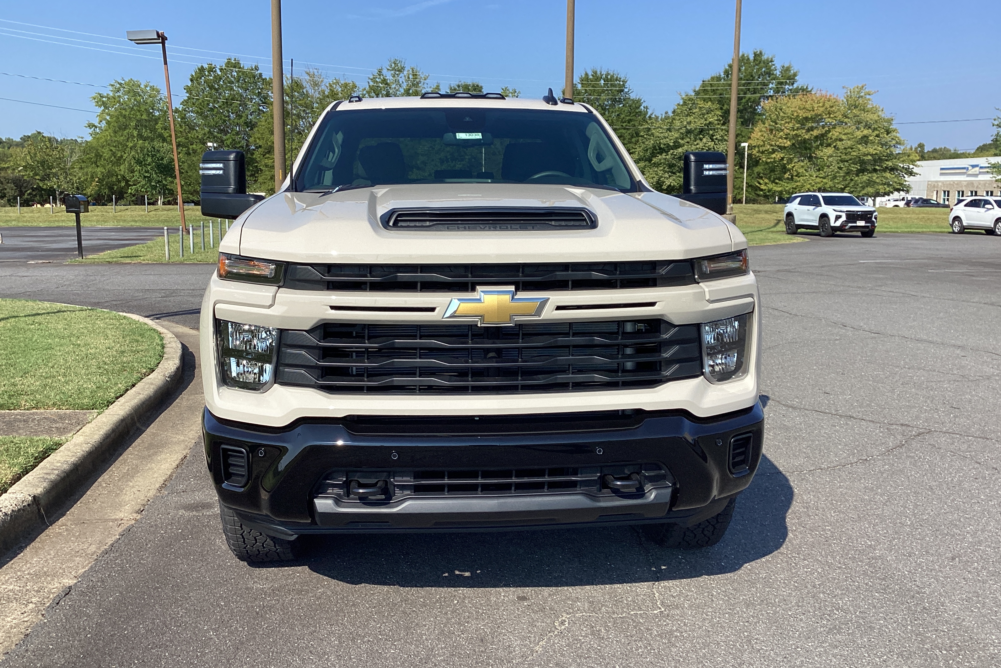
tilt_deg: -8.0
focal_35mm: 33
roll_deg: -0.5
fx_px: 918
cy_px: 333
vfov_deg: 40.0
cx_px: 499
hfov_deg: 57.2
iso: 25
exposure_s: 1/1131
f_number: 2.4
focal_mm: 3.3
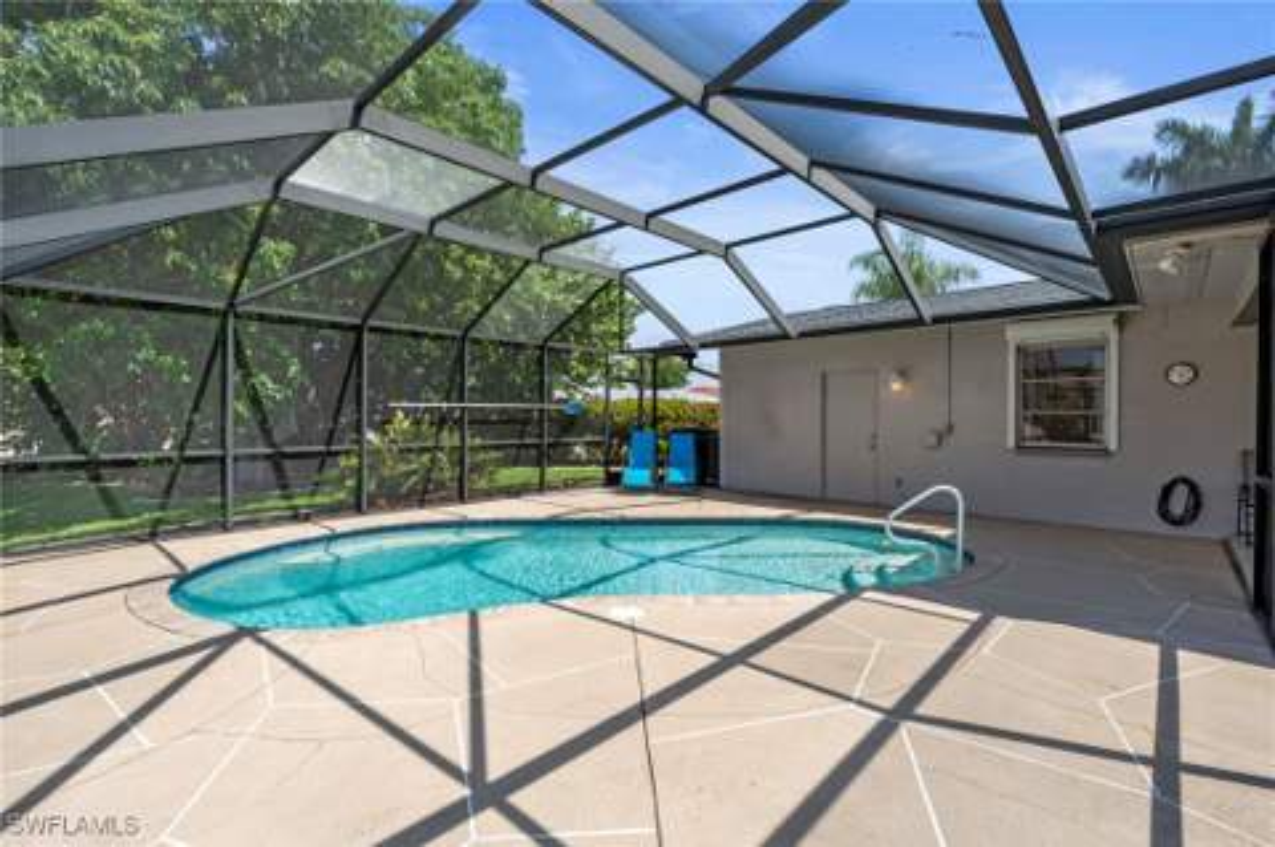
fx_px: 566
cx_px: 638
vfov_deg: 73.6
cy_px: 424
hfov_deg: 96.8
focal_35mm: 16
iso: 400
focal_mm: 16
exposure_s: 1/640
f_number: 9
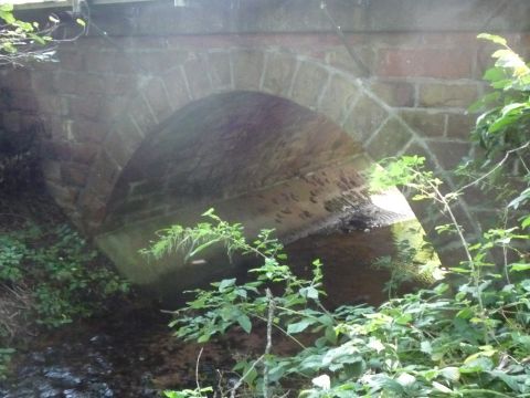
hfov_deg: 46.8
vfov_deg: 36.0
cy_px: 199
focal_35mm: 40
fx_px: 612
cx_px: 265
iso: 800
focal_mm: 5.2
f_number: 3.3
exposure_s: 1/30
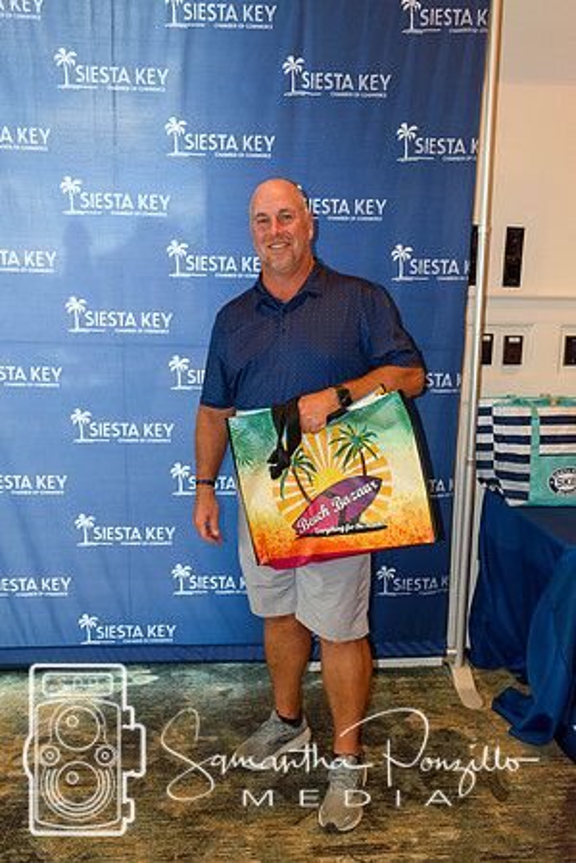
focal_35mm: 27
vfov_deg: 67.4
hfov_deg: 47.9
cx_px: 288
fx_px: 648
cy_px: 432
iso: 800
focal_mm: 18
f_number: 4.5
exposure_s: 1/80
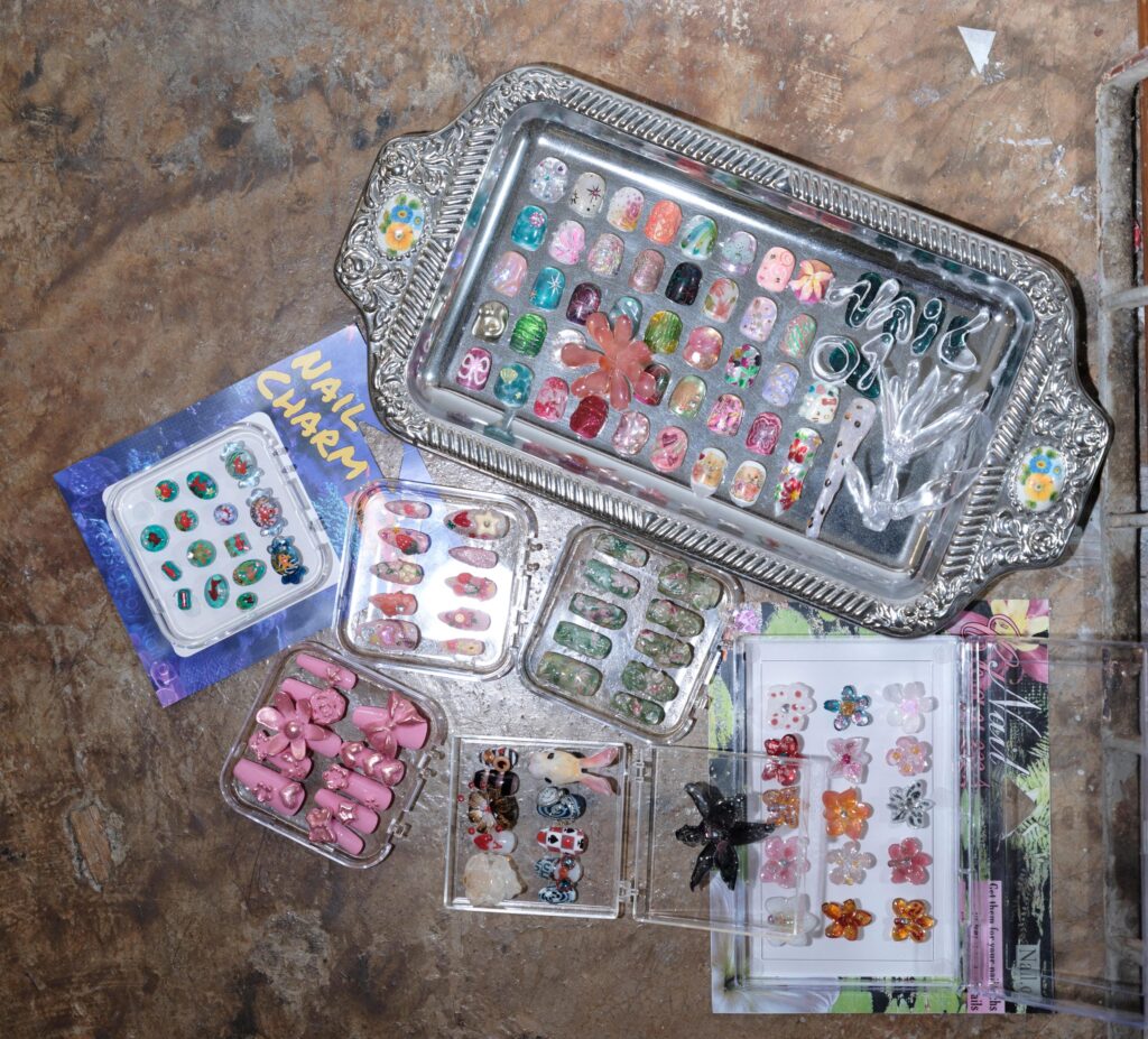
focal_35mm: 66
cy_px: 521
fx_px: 2368
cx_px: 670
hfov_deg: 27.2
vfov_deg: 24.8
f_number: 6.4
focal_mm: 70
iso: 500
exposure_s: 1/160
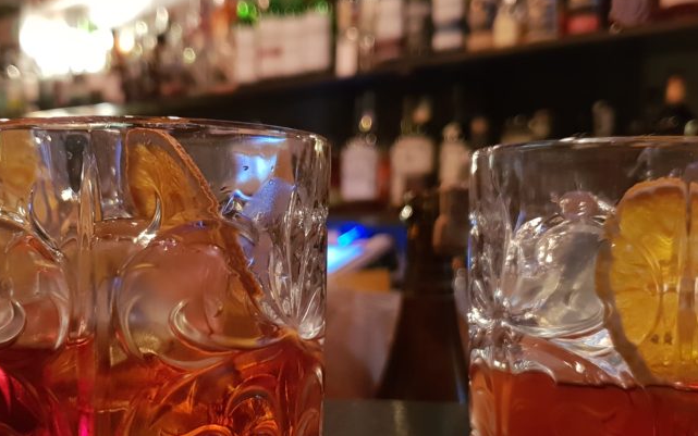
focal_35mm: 44
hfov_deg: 45.2
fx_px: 837
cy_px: 290
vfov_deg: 29.0
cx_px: 303
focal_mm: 4.3
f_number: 1.5
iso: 400
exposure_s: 1/10
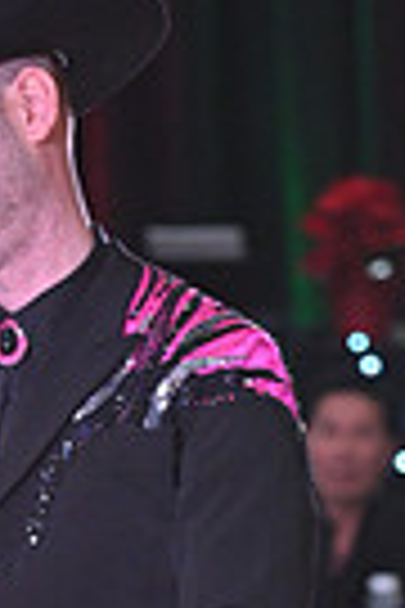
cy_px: 1031
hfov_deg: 2.5
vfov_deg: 3.7
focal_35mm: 560
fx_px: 9449
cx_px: -191
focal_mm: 130
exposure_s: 1/320
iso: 2000
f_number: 5
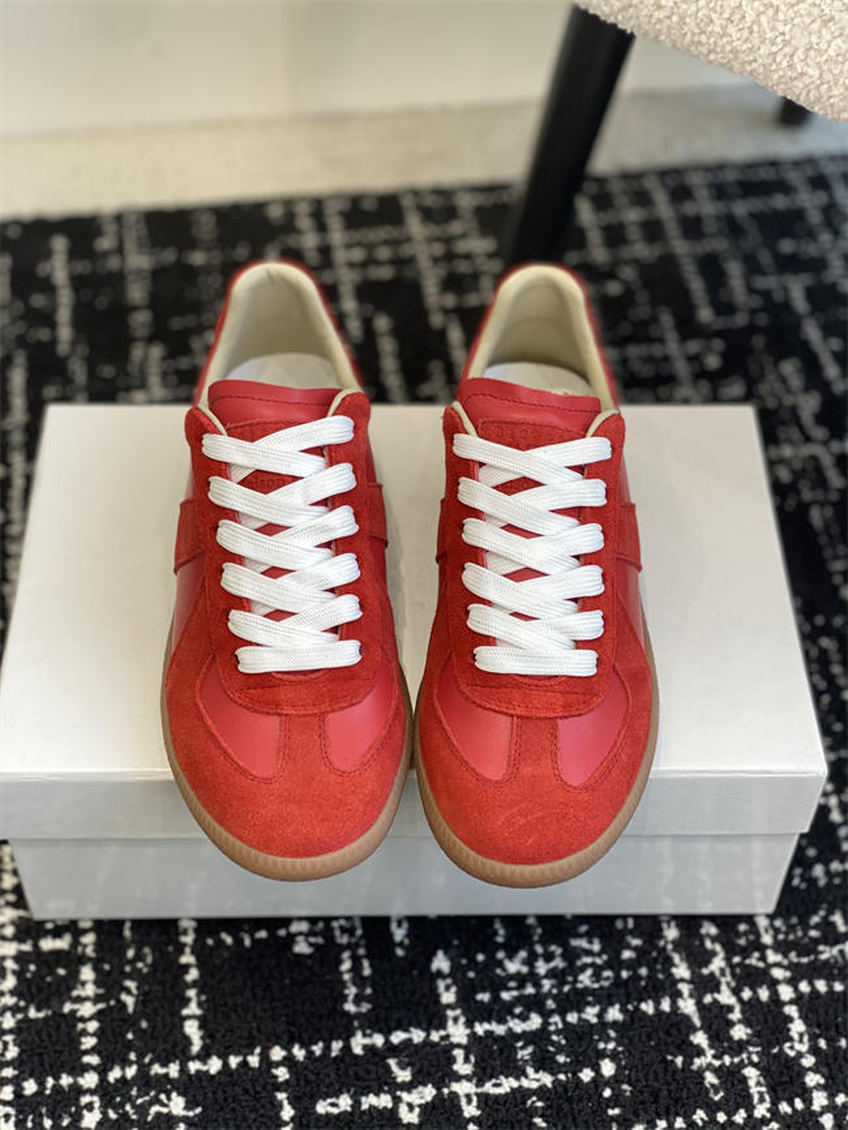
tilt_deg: -48.1
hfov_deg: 28.0
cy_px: 565
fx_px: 1698
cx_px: 424
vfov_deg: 36.8
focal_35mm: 52
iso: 50
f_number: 2
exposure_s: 1/122
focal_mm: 6
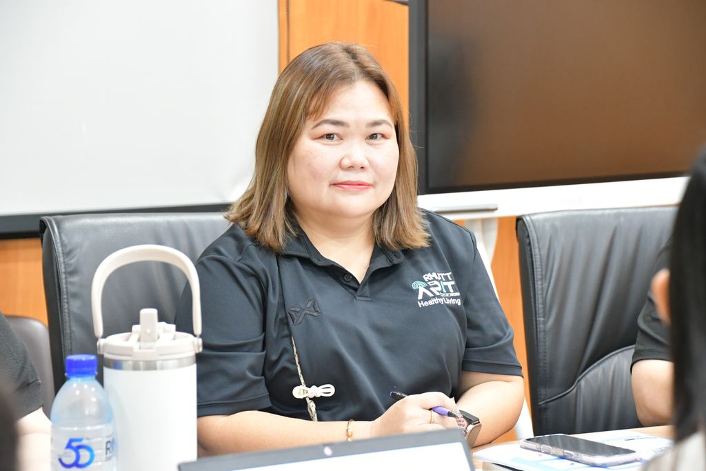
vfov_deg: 10.8
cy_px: 236
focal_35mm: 127
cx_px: 353
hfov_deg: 16.1
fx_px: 2491
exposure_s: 1/60
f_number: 5.3
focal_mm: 85
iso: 3200
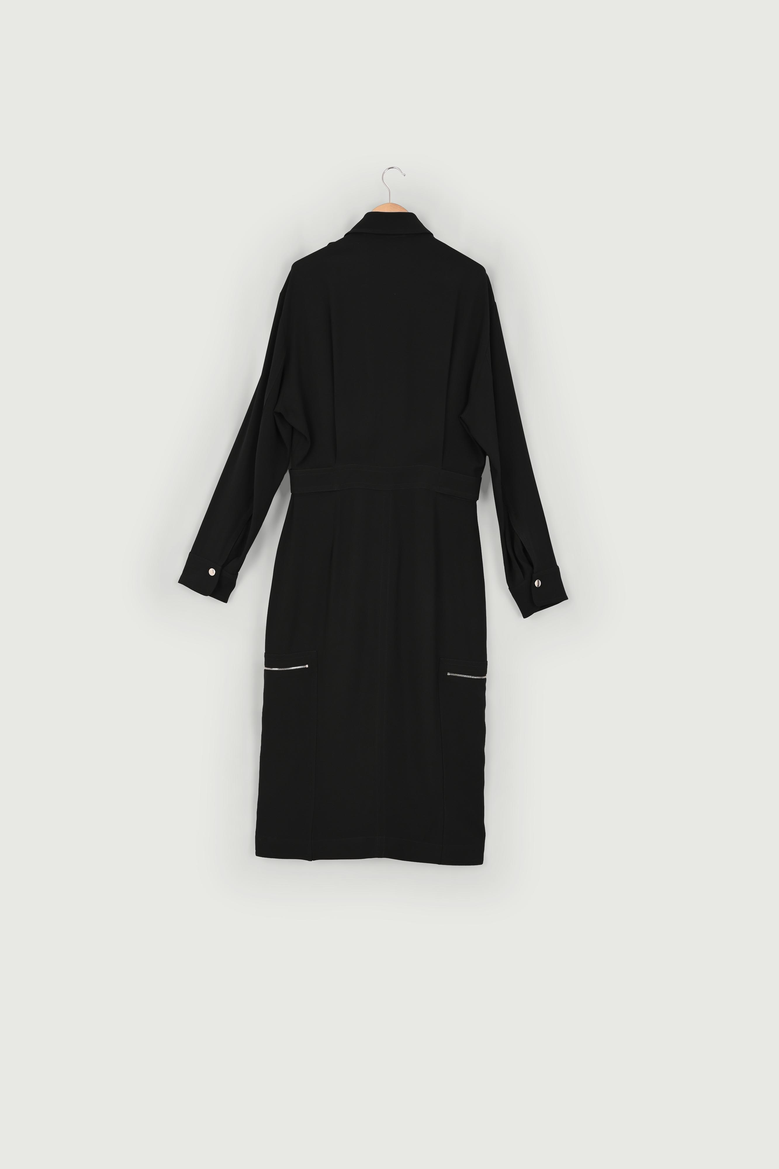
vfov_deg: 51.9
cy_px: 584
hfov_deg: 35.9
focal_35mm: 37
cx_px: 390
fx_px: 1201
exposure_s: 1/100
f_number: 11
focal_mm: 37
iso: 200
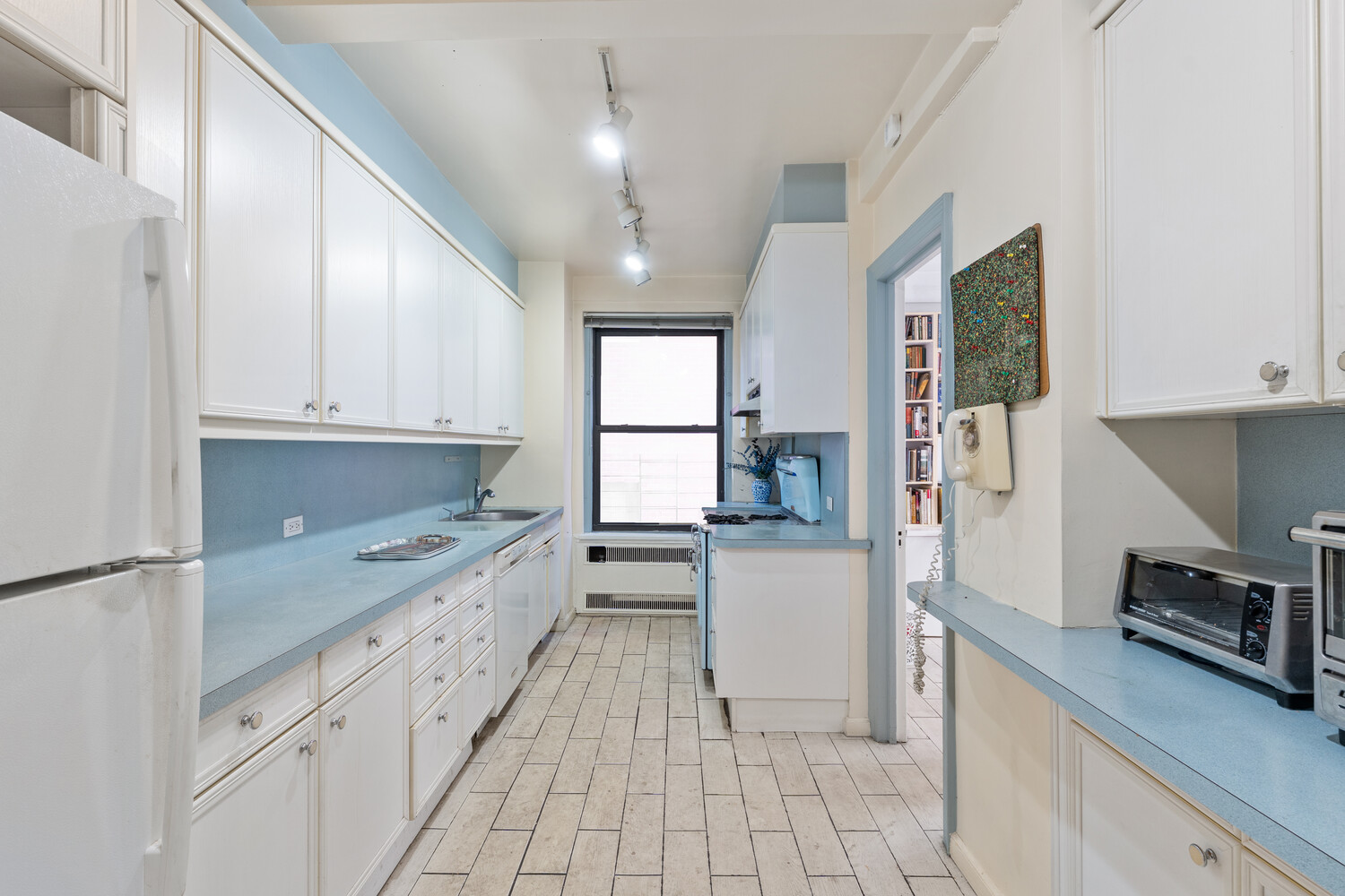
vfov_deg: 73.7
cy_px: 448
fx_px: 598
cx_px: 672
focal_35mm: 16
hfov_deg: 96.7
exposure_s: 1/1.25
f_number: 10
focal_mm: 16
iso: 250
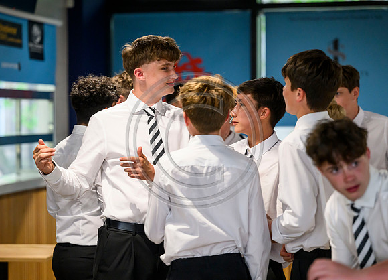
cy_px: 135
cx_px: 170
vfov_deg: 11.0
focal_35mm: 132
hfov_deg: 15.2
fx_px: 1454
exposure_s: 1/320
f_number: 3.2
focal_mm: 120
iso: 4000
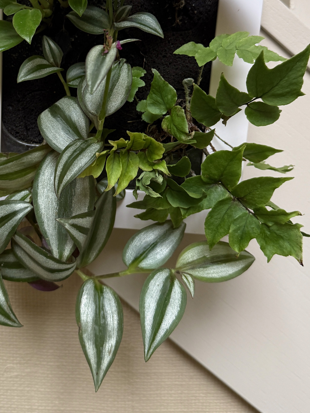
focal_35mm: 41
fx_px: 490
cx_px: 103
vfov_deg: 45.0
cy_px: 135
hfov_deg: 34.8
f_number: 1.78
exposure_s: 1/60
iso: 250
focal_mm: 6.76
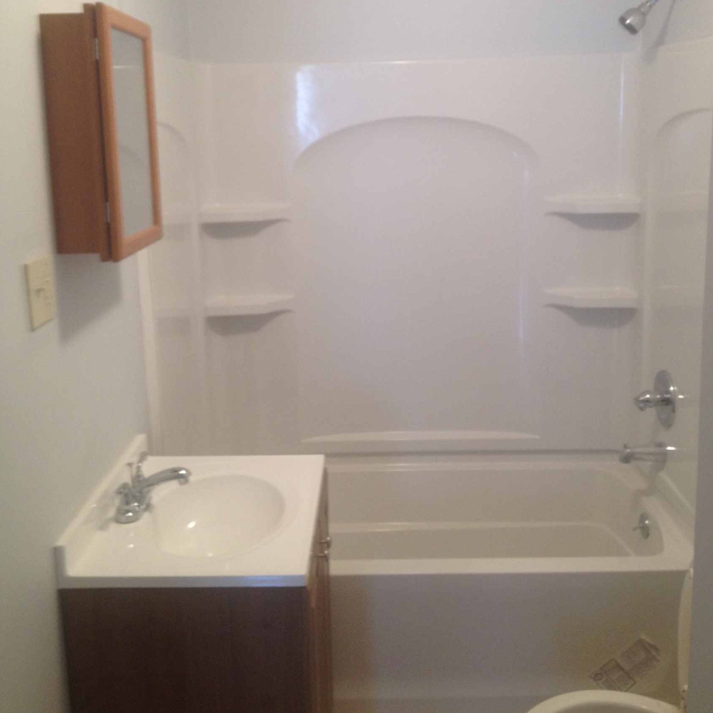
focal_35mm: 42
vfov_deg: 39.8
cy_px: 279
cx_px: 358
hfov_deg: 40.0
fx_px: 979
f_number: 2.4
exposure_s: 1/20
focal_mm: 4.28
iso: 80
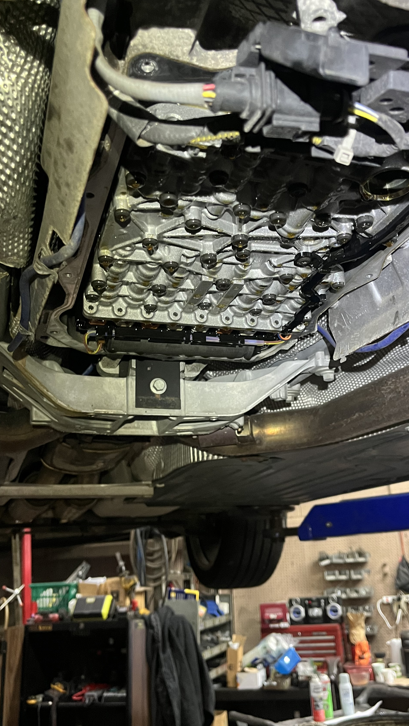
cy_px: 352
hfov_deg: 34.6
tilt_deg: +17.1
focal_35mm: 34
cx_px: 232
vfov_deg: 58.0
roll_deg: +2.1
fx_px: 655
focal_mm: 5.1
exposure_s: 1/30
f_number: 1.6
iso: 500
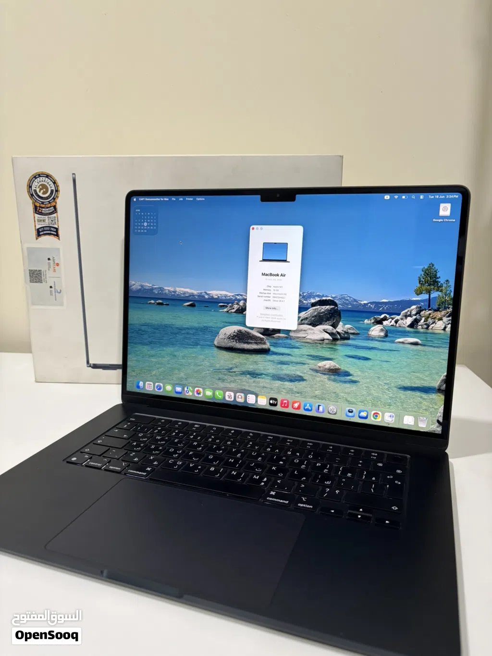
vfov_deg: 67.3
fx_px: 493
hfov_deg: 53.1
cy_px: 328
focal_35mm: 26
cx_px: 246
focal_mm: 5.96
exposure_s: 1/60
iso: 200
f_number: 1.6
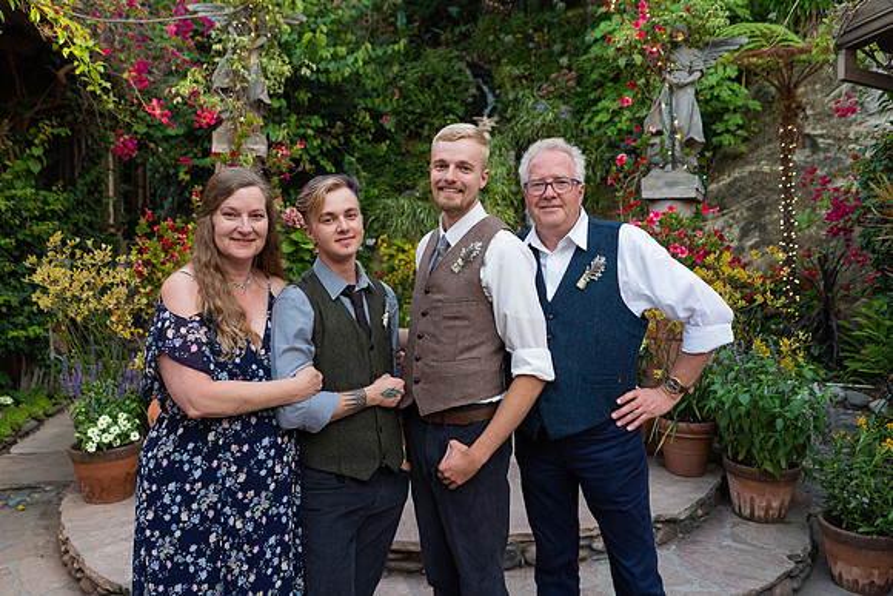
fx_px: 695
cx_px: 446
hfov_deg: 65.5
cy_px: 298
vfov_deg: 46.4
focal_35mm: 28
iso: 500
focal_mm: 28
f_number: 3.2
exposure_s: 1/250
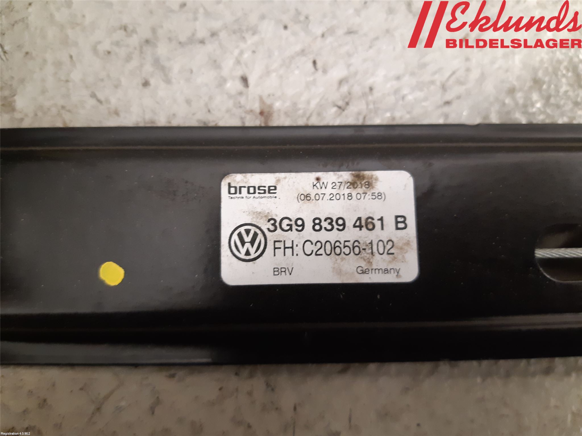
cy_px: 218
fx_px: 437
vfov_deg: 53.1
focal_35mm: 26
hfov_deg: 67.3
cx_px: 291
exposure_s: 1/25
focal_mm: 3.93
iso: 200
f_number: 1.7
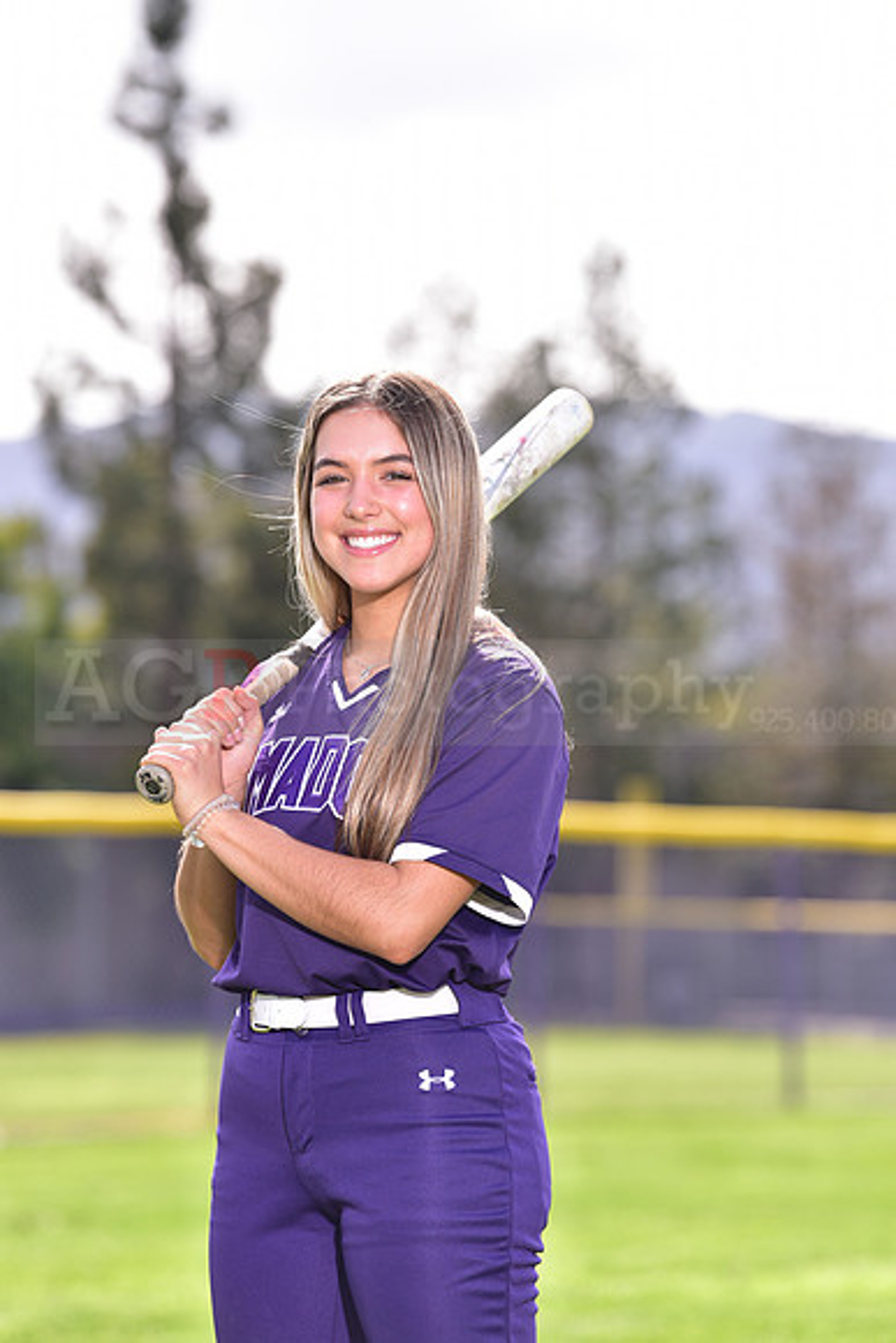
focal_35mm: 185
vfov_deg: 11.1
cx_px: 448
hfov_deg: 7.4
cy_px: 672
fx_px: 6902
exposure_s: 1/250
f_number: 5
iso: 100
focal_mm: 185
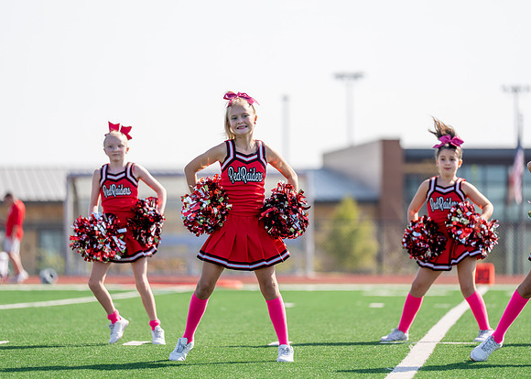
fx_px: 3160
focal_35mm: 210
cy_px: 190
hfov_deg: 9.6
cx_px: 266
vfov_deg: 6.9
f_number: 2.8
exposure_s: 1/1250
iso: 100
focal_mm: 200
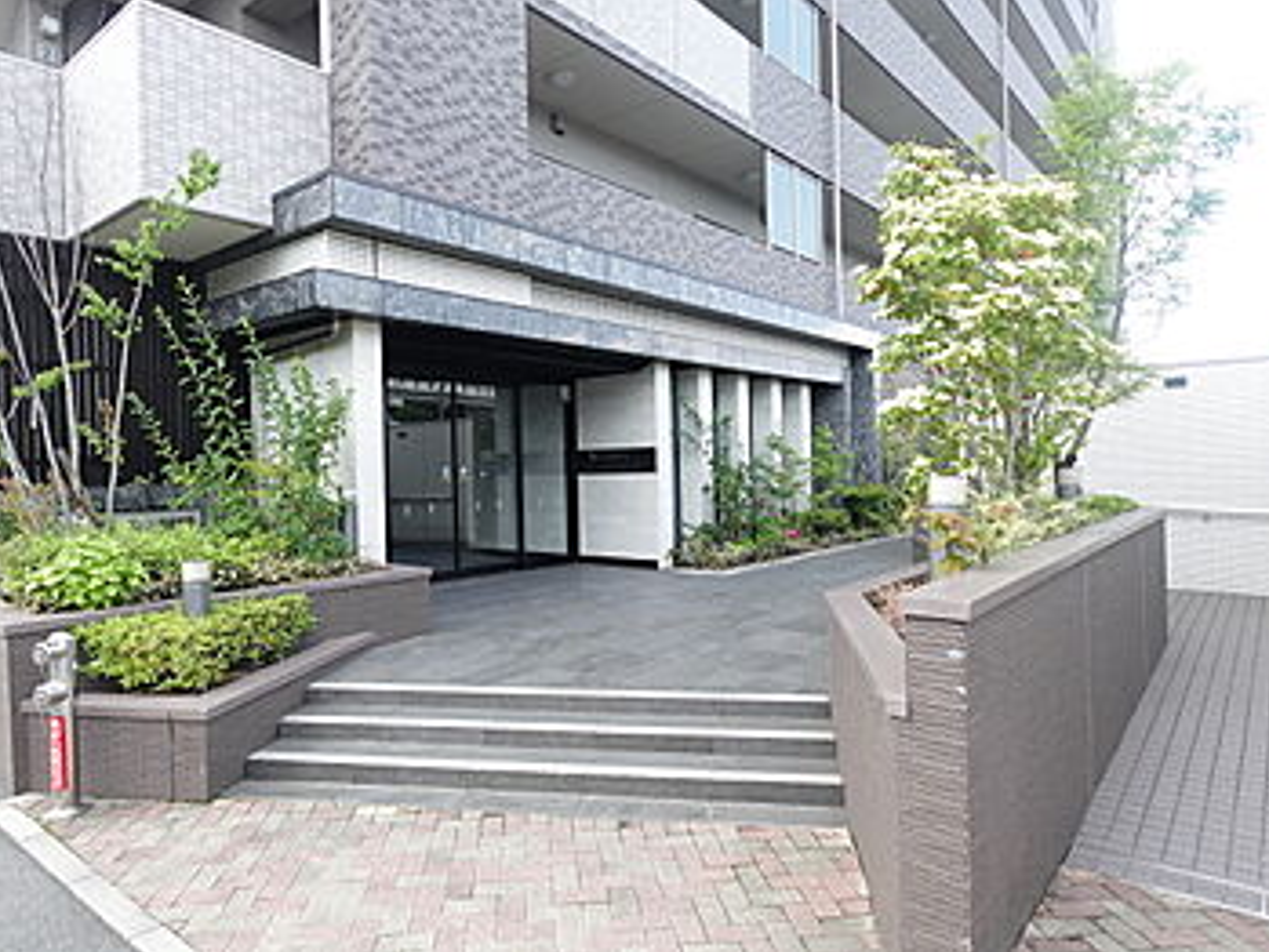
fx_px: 807
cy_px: 472
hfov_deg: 76.3
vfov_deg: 61.1
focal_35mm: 22
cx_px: 596
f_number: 2
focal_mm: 7.6
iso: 125
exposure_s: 1/500
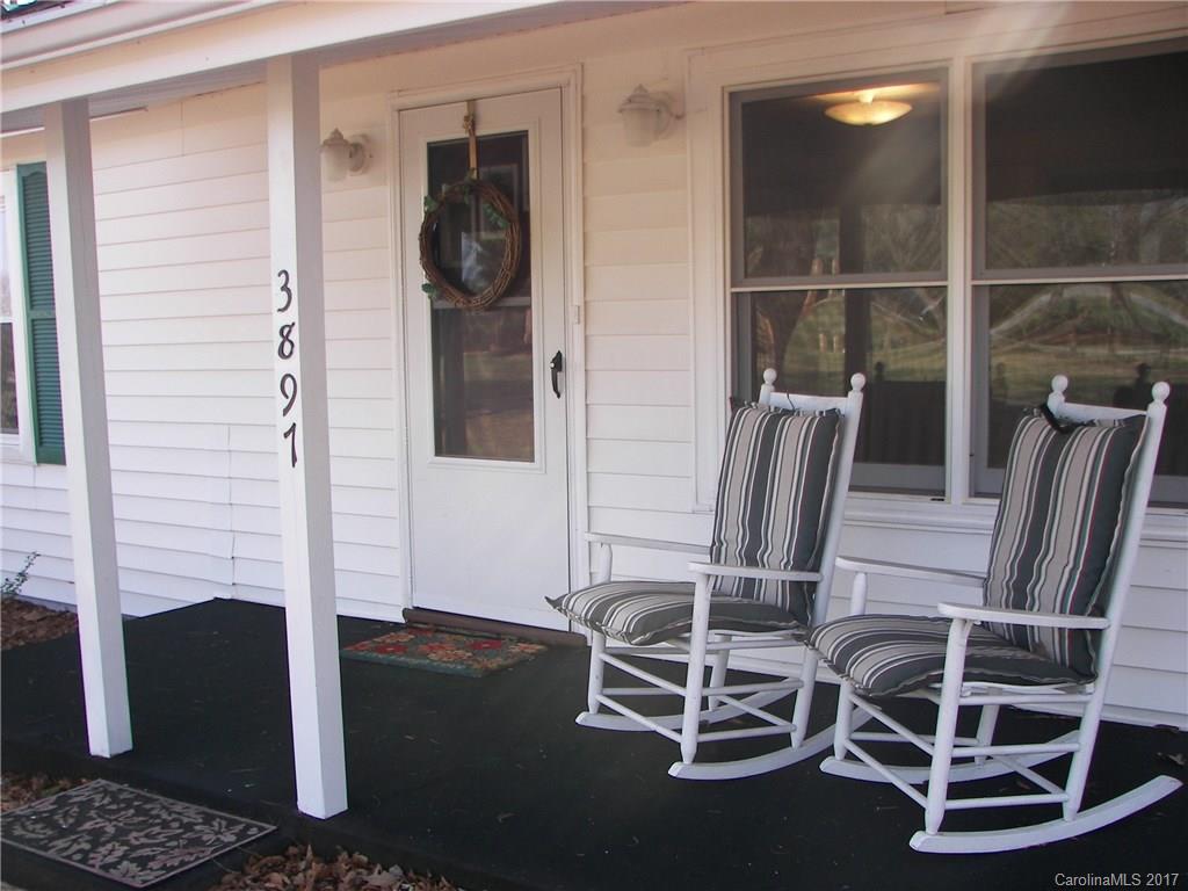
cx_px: 594
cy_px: 446
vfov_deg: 39.7
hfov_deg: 51.4
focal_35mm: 36
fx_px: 1235
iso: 50
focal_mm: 6
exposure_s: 1/125
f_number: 2.8
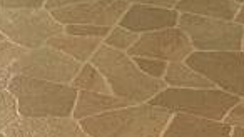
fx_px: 1403
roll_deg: +0.7
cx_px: -107
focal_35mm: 217
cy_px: -431
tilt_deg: -6.0
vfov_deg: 5.0
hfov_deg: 9.7
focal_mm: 4.15
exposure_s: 1/15
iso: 40
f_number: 2.2
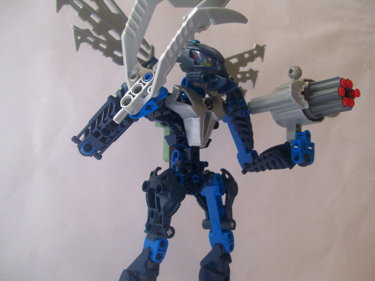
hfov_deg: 51.4
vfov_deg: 39.7
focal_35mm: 36
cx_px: 188
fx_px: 390
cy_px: 140
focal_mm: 6
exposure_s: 1/32
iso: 112
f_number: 2.7
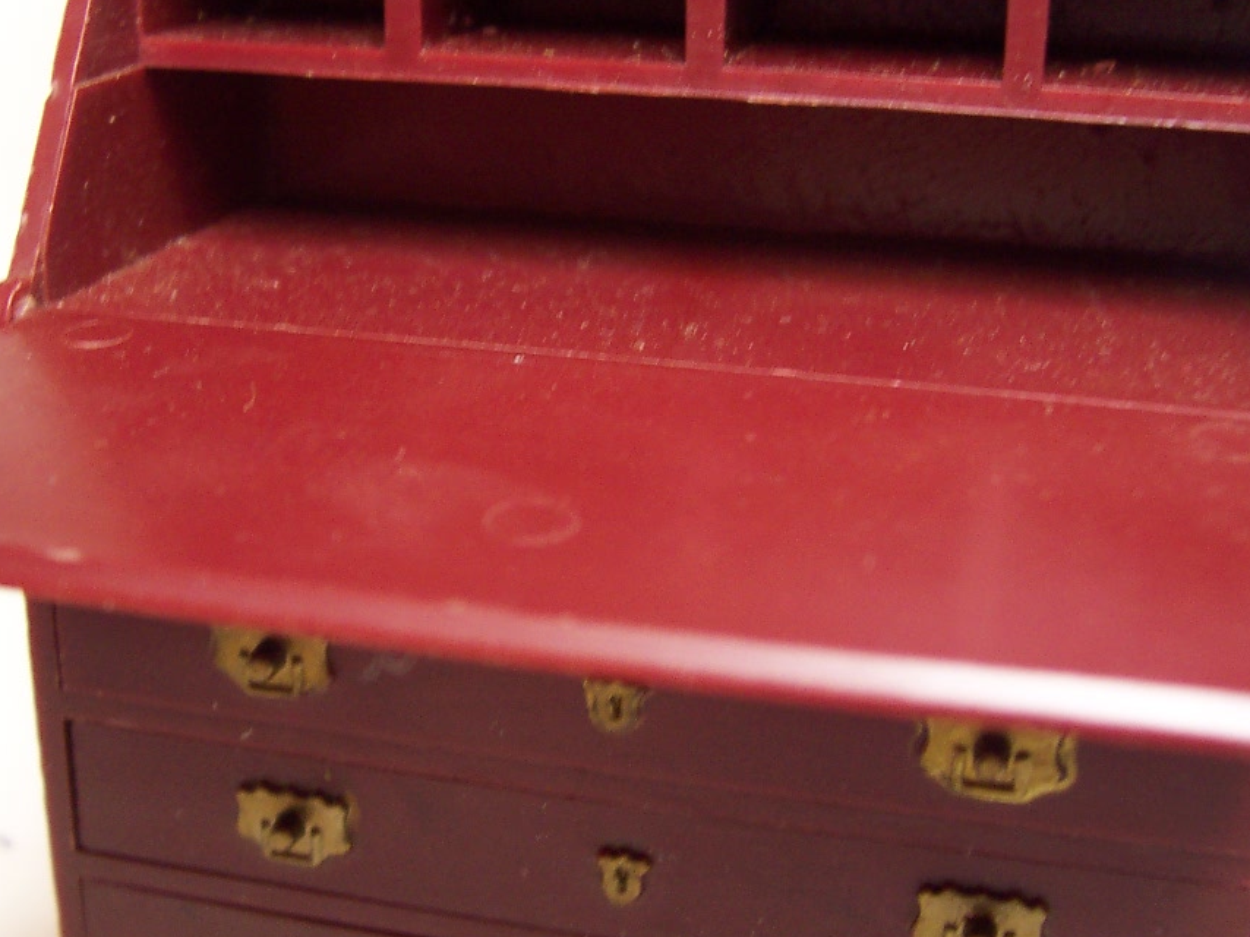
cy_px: 442
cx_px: 546
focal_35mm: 52
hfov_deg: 36.8
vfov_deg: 28.0
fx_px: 1877
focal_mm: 5.6
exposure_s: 1/30
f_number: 2.8
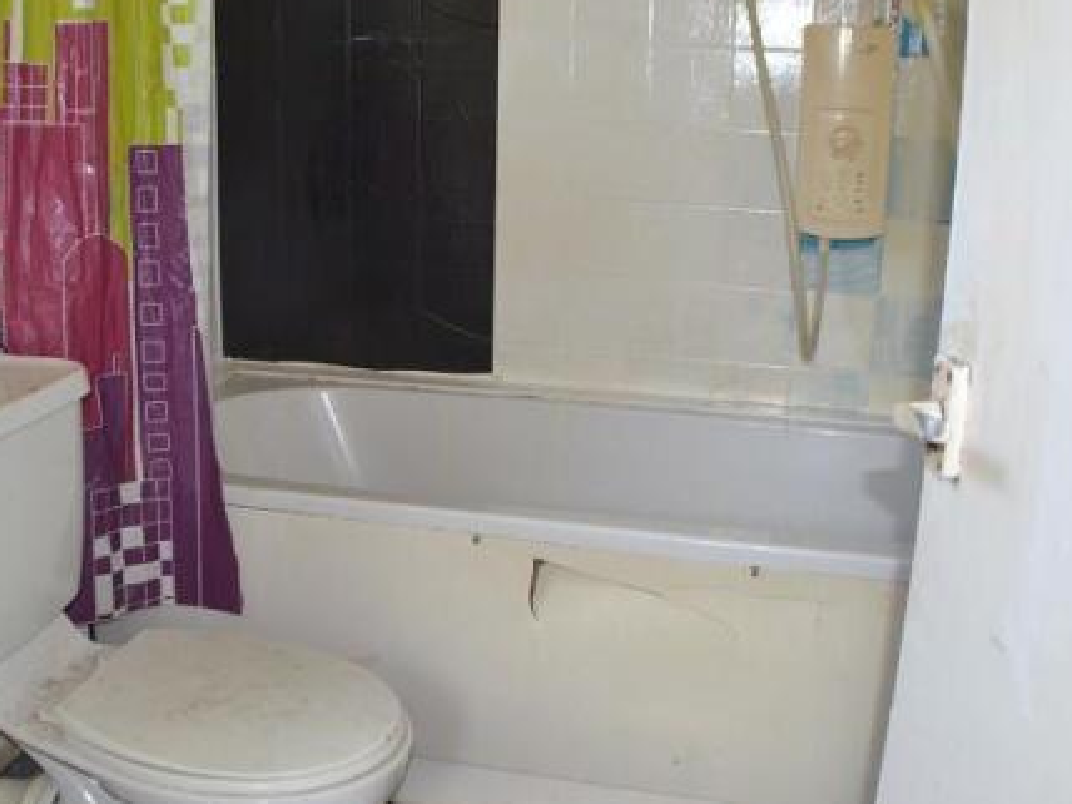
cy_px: 347
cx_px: 408
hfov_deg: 36.0
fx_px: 1641
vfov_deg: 27.5
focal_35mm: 53
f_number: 4
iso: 720
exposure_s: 1/60
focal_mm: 24
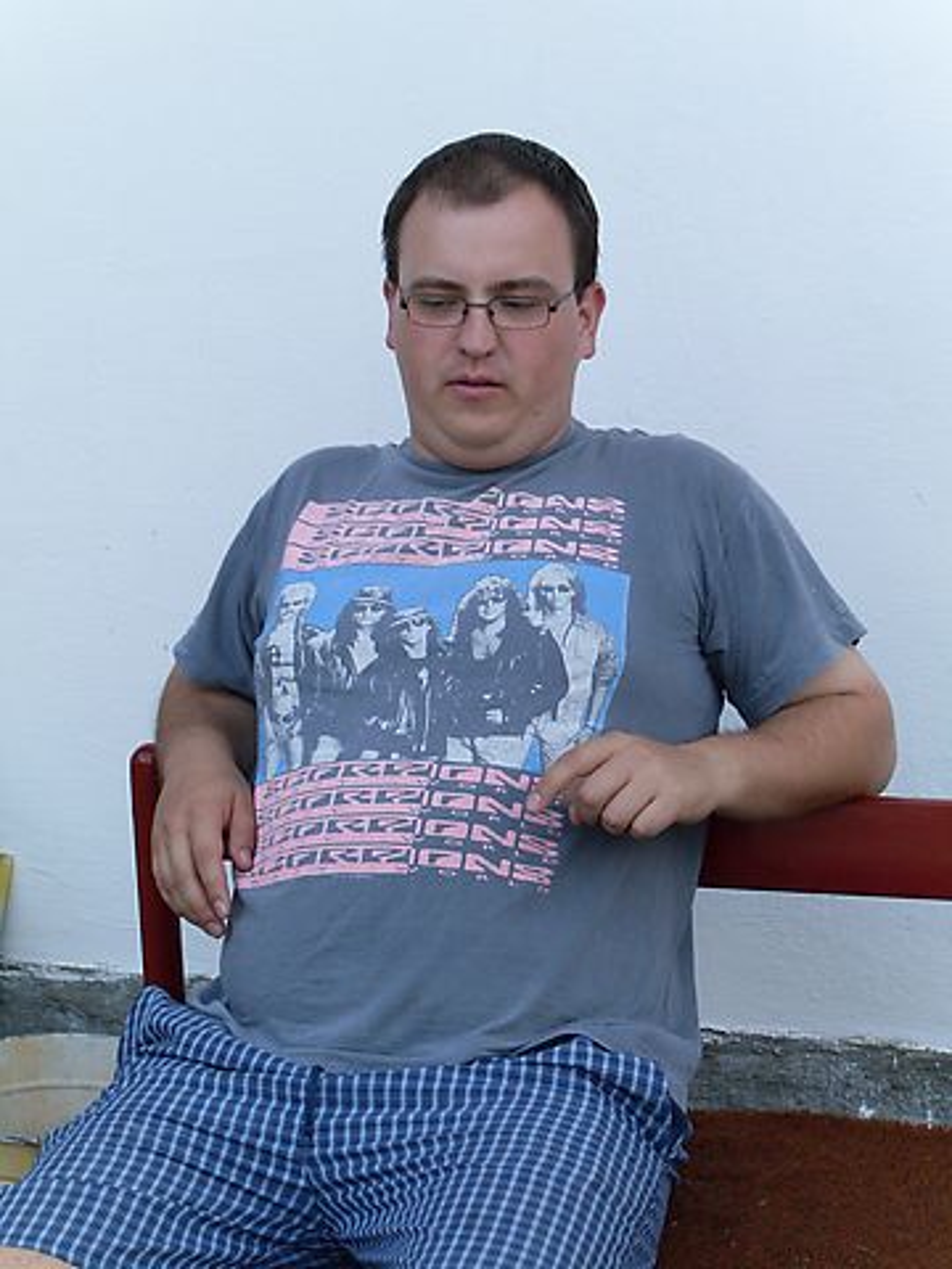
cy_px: 634
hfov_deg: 16.1
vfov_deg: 21.3
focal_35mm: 92
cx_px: 476
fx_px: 3374
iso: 100
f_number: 4.4
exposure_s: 1/125
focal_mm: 15.3
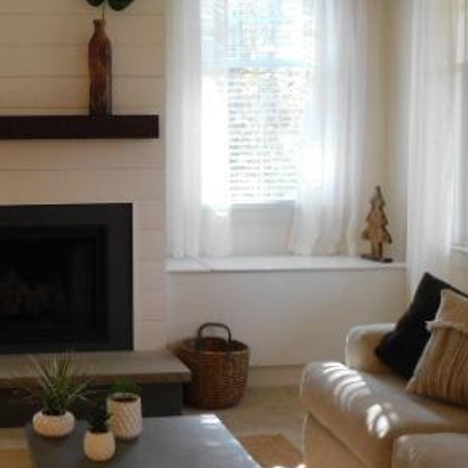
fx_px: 887
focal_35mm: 58
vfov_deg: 29.4
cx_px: 45
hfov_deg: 28.4
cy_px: 171
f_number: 3.2
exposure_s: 1/30
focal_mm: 5.3
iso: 320
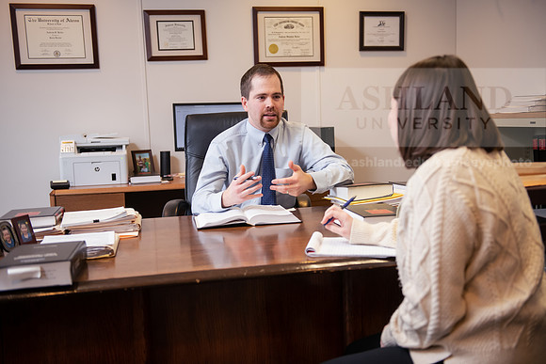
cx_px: 273
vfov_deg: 33.4
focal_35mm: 40
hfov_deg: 48.4
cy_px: 182
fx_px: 607
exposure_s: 1/160
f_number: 3.2
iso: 1000
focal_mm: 40
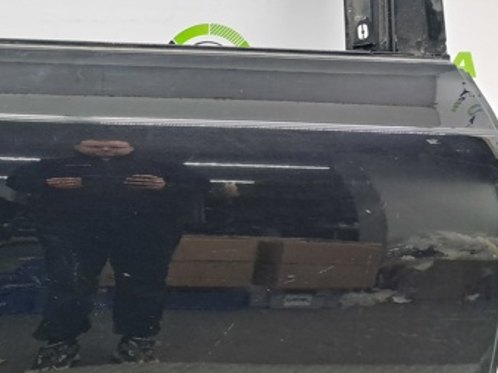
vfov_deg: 28.1
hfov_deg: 35.4
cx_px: 56
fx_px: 733
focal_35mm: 51
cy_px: 284
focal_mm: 4
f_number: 1.8
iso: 250
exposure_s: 1/50
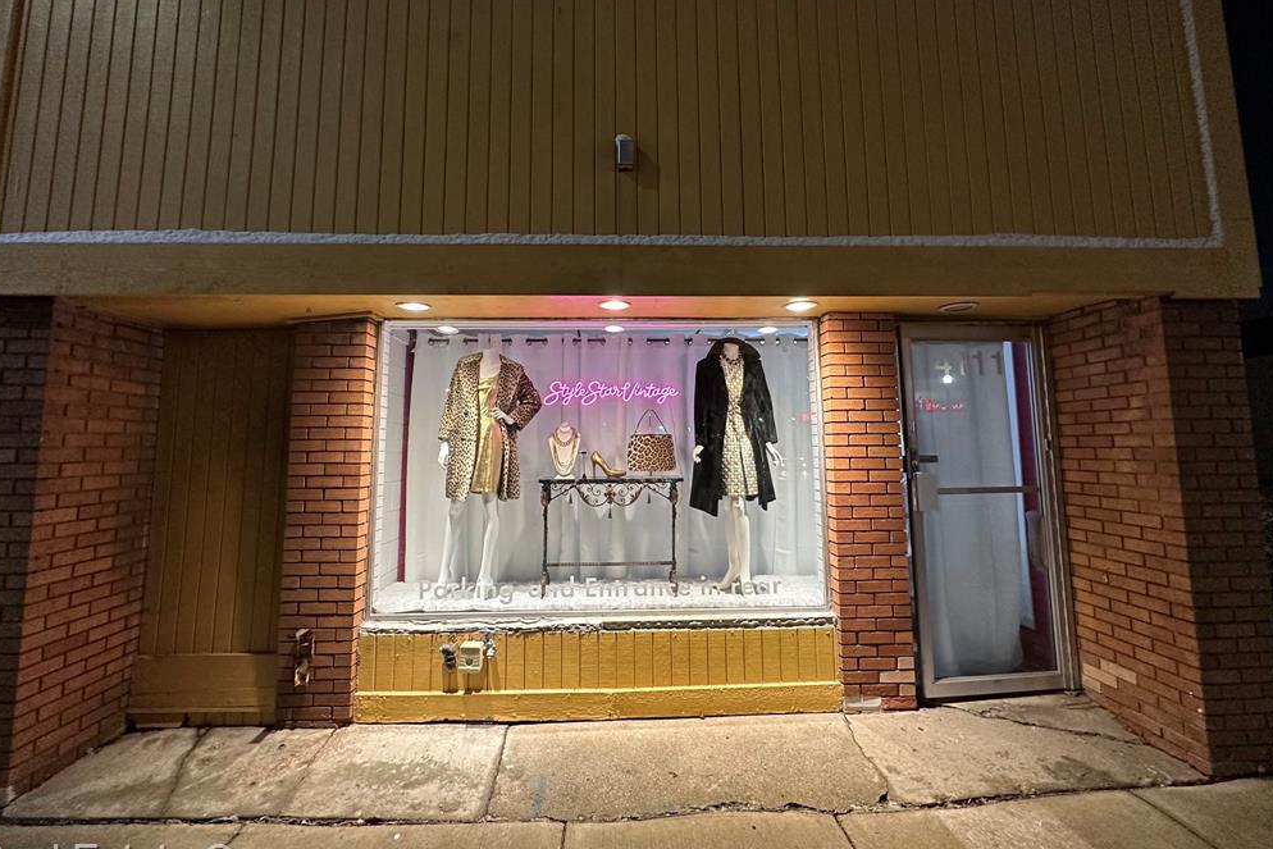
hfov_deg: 100.4
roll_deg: +0.4
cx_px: 622
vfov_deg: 77.3
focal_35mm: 15
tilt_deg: +5.3
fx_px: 530
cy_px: 398
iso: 400
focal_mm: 2.22
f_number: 2.2
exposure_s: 1/60
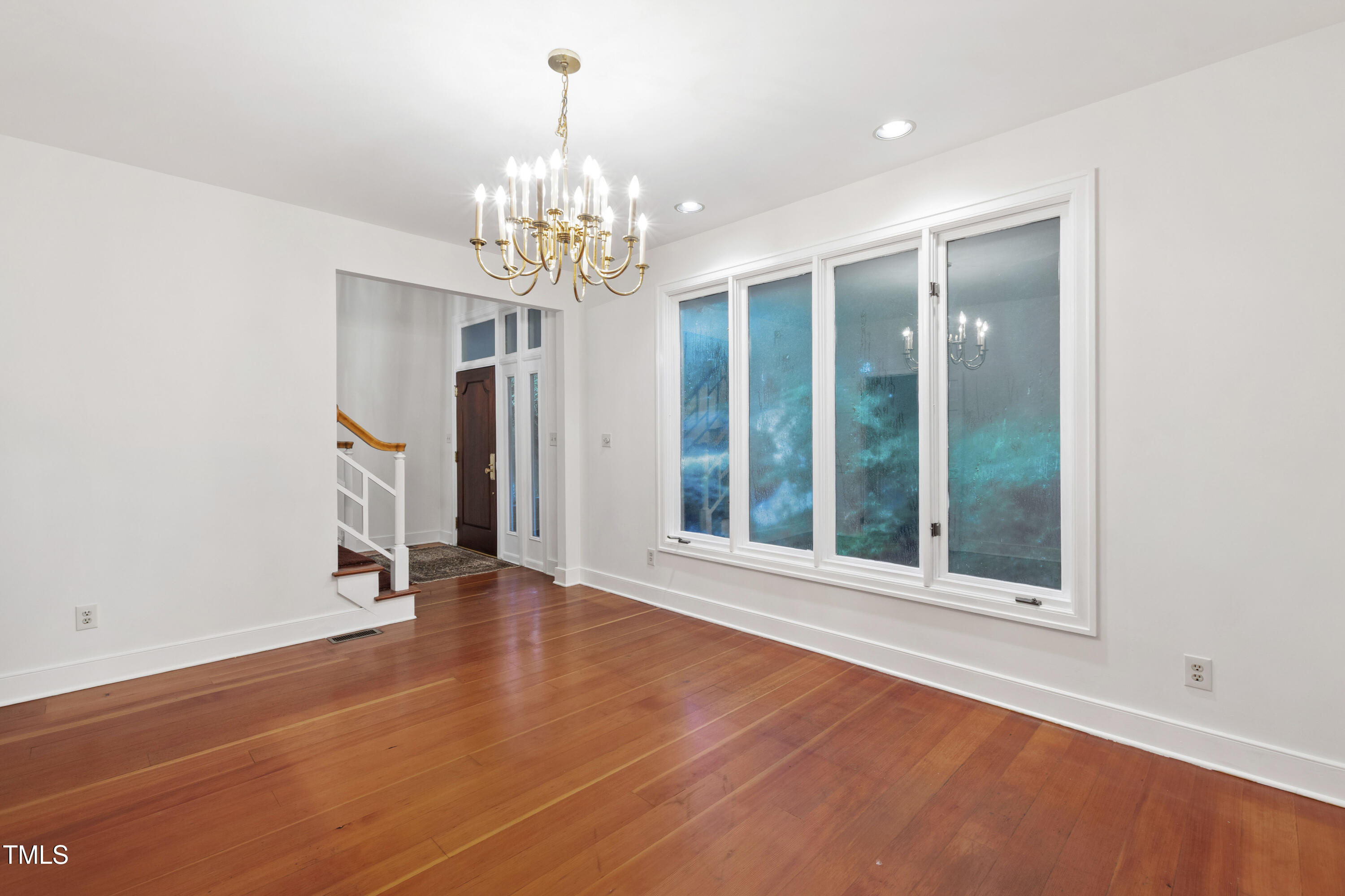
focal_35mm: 15
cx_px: 672
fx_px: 560
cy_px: 448
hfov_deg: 100.4
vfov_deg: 77.3
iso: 100
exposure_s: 1.3
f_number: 8
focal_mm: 10
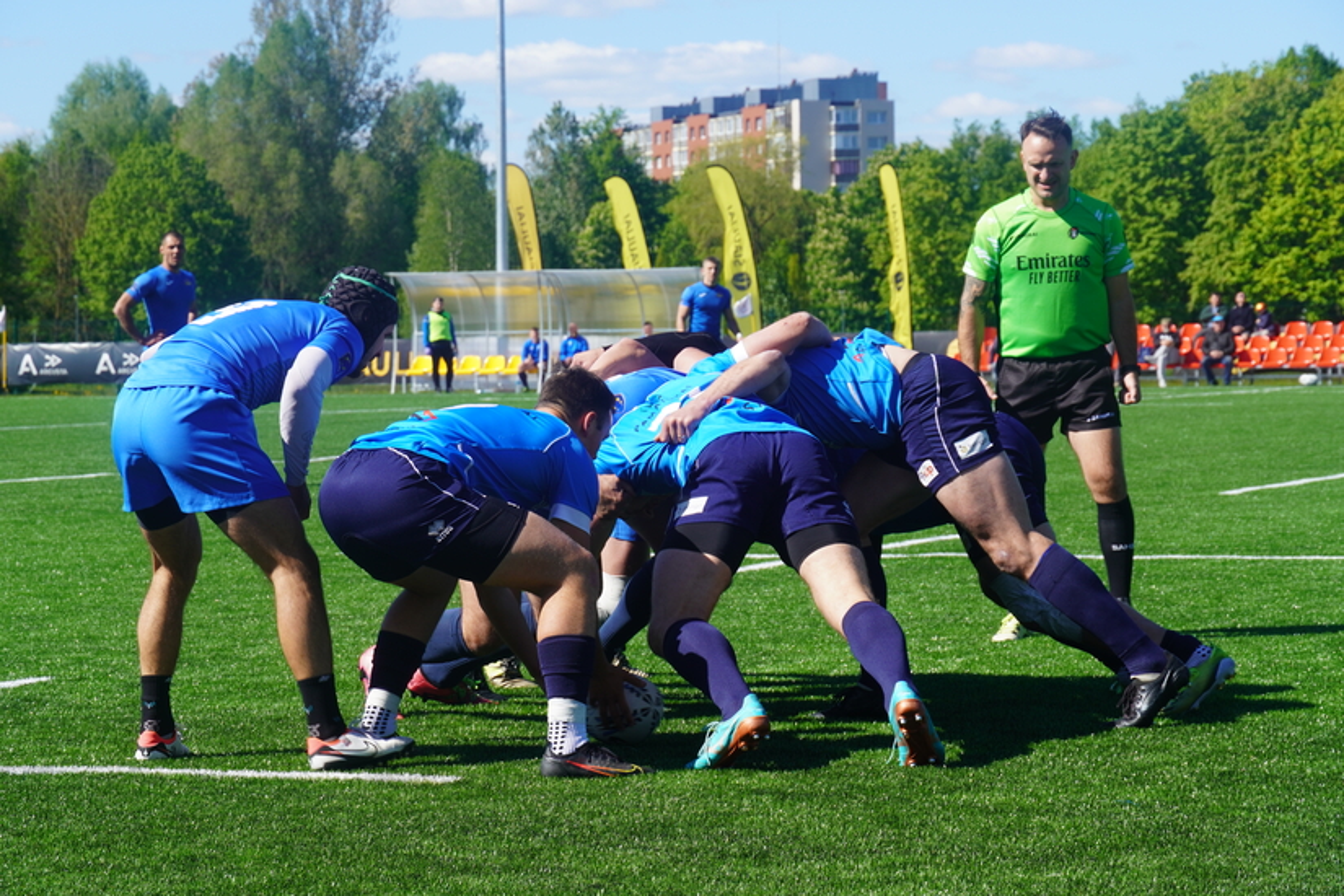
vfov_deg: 12.3
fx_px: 4144
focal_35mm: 111
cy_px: 448
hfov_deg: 18.4
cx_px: 672
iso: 100
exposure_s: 1/200
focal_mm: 74
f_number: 8
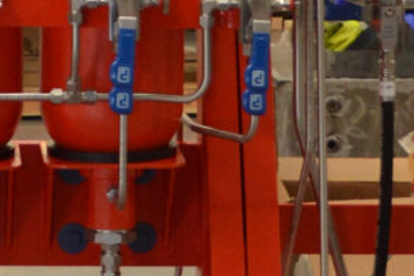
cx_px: -68
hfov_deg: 7.7
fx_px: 3036
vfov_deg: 5.1
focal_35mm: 264
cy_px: -313
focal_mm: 21
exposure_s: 1/60
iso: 400
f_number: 4
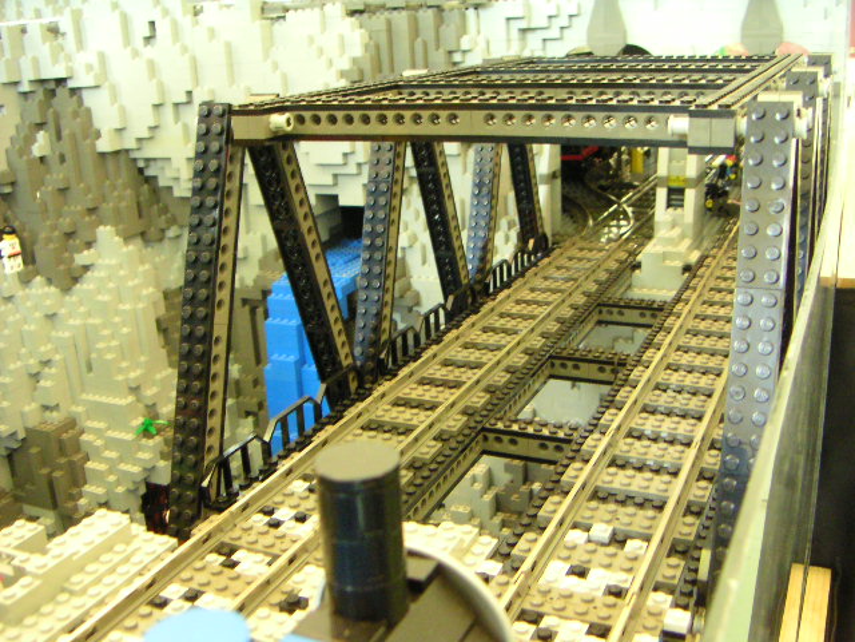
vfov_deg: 38.7
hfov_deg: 50.1
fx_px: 914
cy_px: 321
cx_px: 428
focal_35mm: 37
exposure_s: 1/8
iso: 400
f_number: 2.8
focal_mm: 4.8
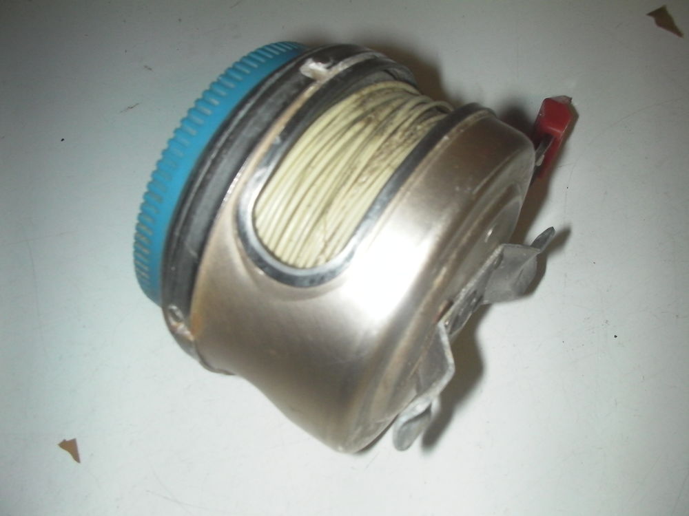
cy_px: 258
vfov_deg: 37.7
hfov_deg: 49.0
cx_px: 344
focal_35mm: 38
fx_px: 756
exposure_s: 1/30
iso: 200
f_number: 5.6
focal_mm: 6.3
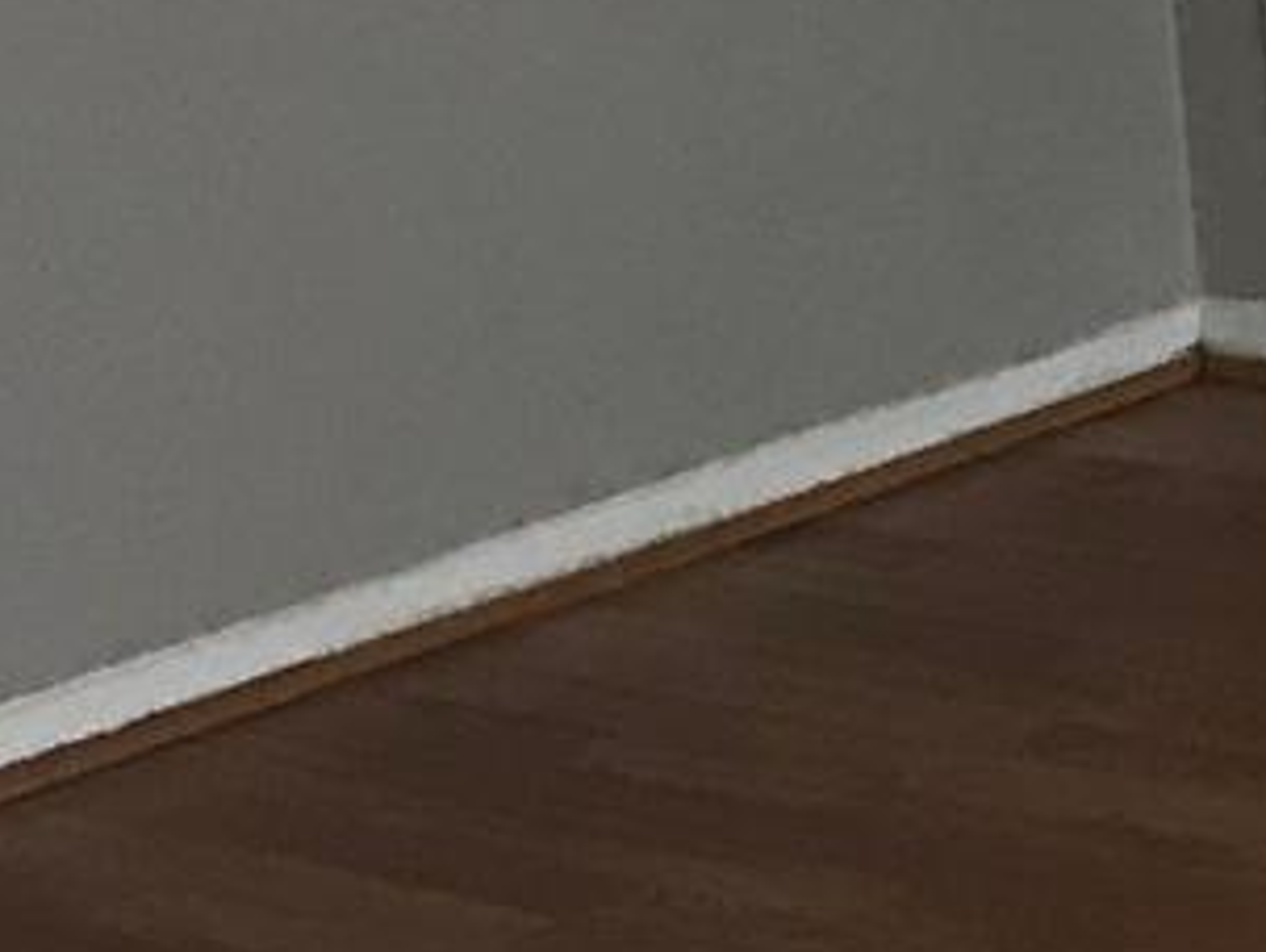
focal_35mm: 189
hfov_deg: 9.5
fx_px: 6920
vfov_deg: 7.7
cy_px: -564
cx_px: 2862
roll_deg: +4.6
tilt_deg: -8.8
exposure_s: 1/30
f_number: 1.8
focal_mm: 3.99
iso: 40
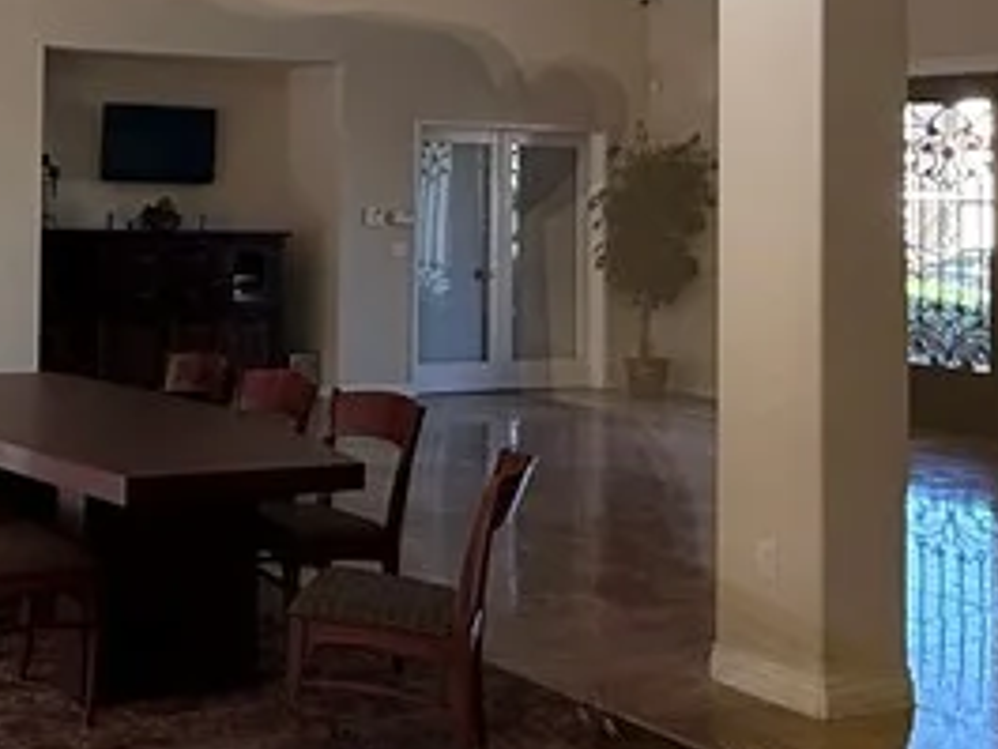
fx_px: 1558
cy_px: 109
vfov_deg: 26.4
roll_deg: -1.6
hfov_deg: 32.6
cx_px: 0
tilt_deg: +3.2
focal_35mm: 54
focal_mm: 2.22
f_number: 2.2
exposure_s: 1/99
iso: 160
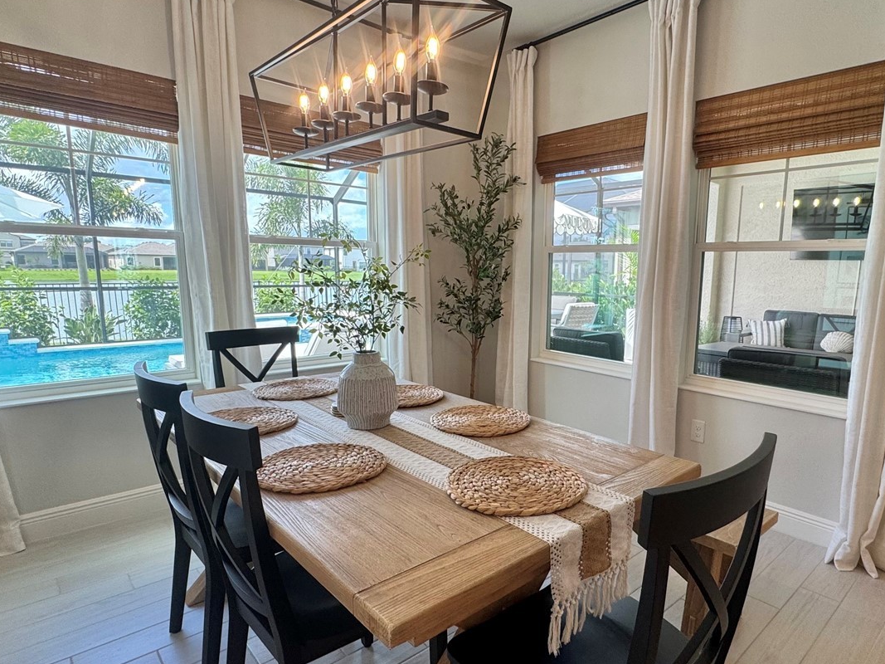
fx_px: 537
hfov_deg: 78.4
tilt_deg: -9.8
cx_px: 512
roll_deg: -0.9
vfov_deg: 63.4
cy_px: 354
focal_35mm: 21
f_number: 2.2
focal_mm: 2.22
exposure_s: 1/120
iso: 80
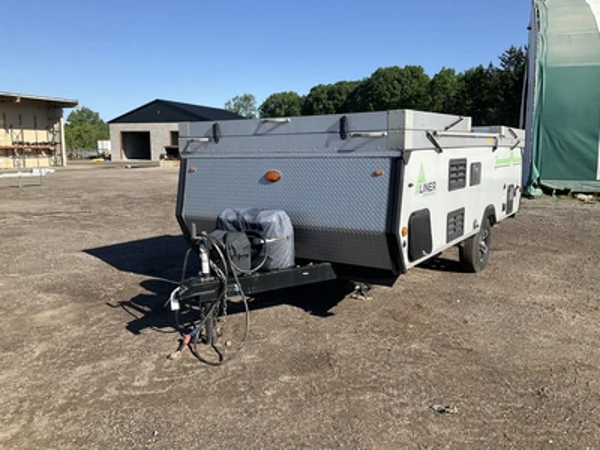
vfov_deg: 48.2
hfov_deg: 61.7
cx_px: 300
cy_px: 225
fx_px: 503
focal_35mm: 29
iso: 25
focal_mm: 3
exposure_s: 1/1534
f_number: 1.8
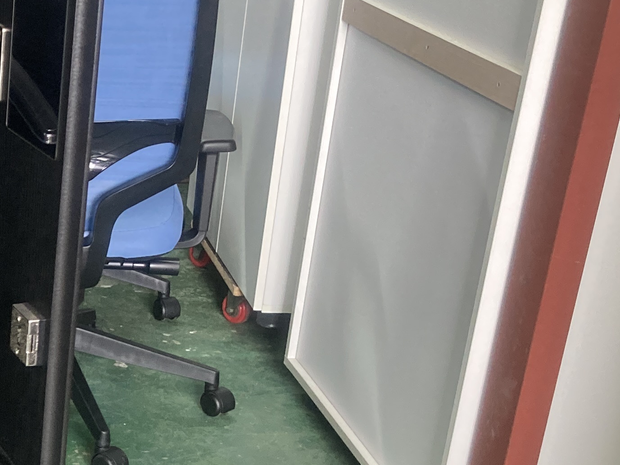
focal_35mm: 82
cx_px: -202
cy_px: 416
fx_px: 1469
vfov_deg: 17.7
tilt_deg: -23.2
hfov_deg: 21.4
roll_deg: -0.8
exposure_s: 1/60
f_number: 1.8
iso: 125
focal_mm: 3.99
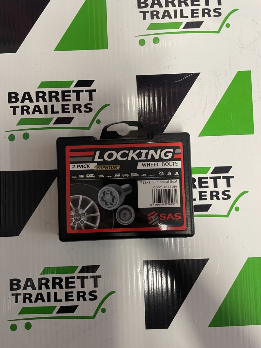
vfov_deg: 67.3
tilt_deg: -87.4
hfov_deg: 53.1
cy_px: 174
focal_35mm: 26
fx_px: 261
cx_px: 130
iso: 160
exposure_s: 1/50
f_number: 1.6
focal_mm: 4.2
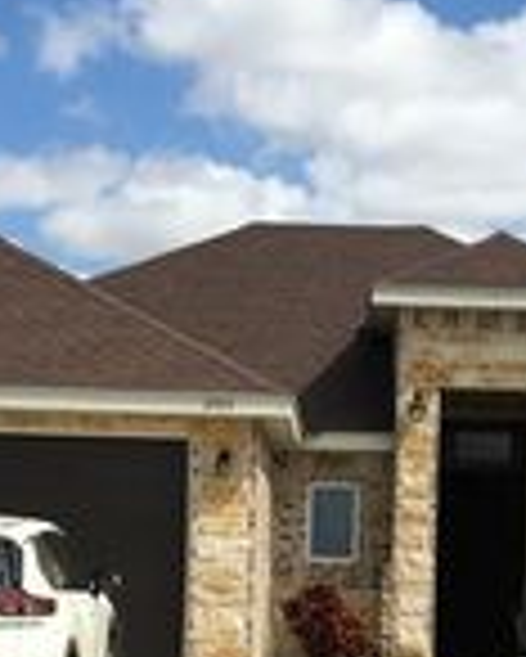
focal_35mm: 97
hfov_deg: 15.8
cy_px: 700
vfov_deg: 19.0
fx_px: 1886
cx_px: 355
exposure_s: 1/2404
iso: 25
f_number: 2.2
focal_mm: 4.15
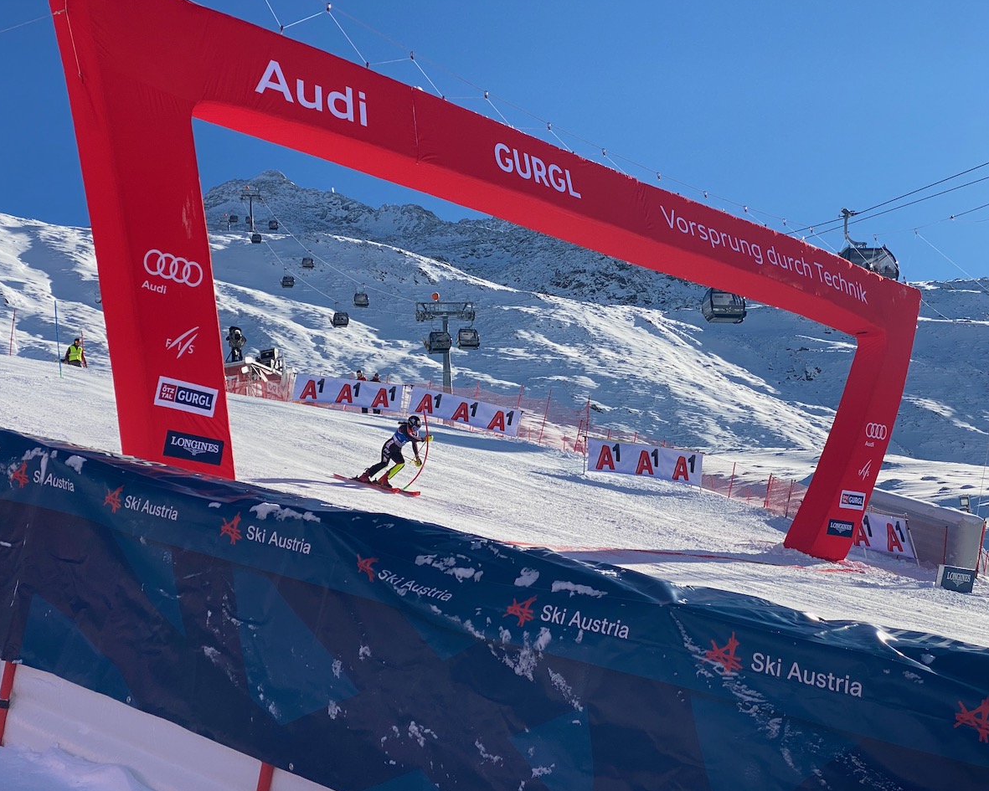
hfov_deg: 34.1
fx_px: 1610
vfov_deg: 27.6
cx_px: 491
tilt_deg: +13.6
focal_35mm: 55
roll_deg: +3.7
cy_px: 394
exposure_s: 1/2994
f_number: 2
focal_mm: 6
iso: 20
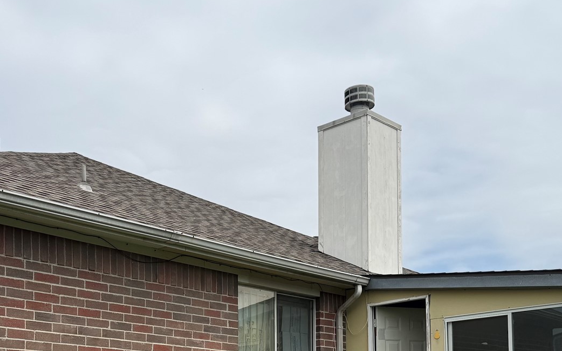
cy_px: 389
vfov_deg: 24.1
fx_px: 766
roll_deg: +1.0
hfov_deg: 40.1
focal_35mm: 50
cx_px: 215
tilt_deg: +3.5
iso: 80
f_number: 1.78
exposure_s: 1/7353
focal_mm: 6.76
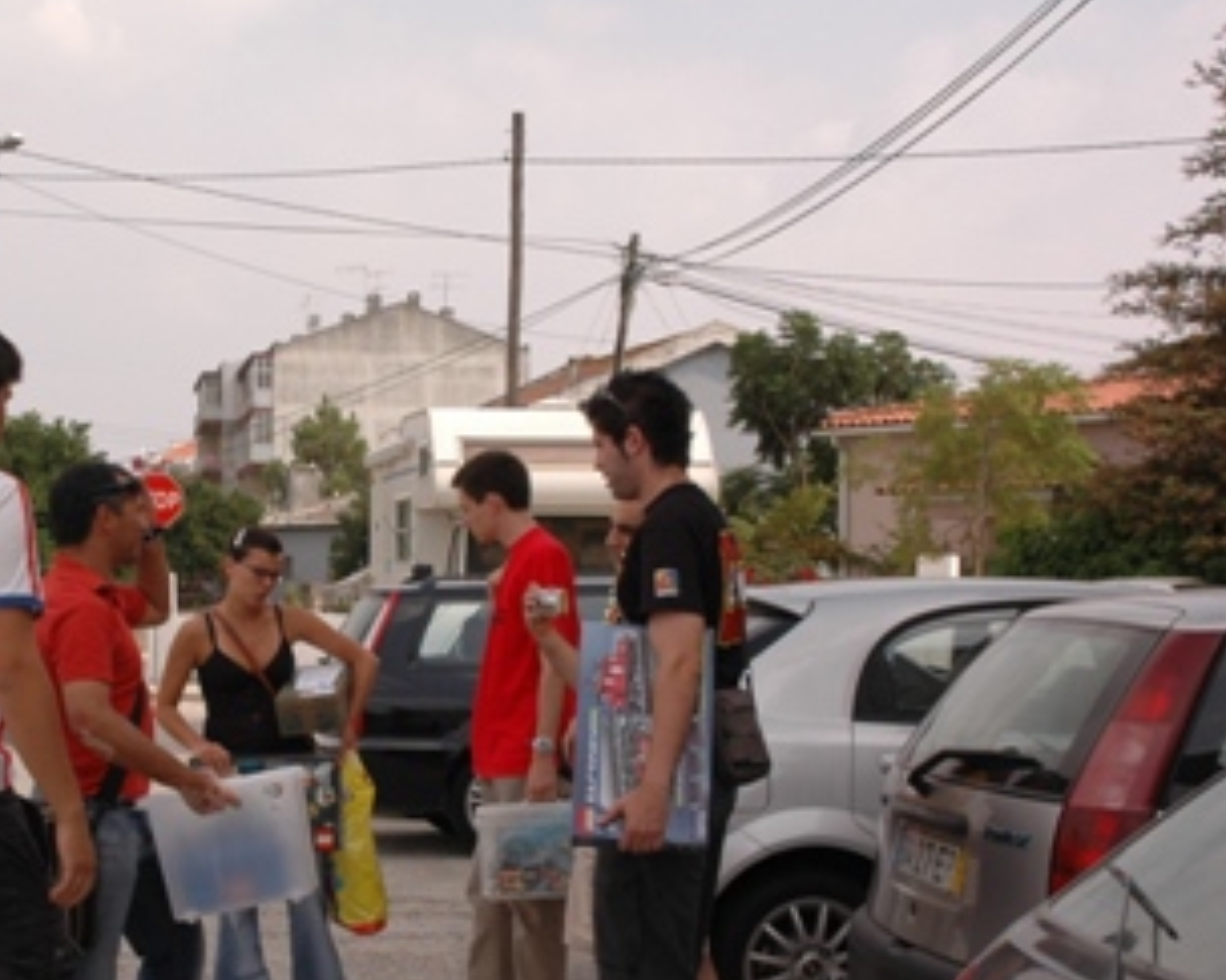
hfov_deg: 25.4
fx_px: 2684
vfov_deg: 20.6
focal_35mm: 74
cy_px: 621
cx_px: 302
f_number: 9
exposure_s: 1/320
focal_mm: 25
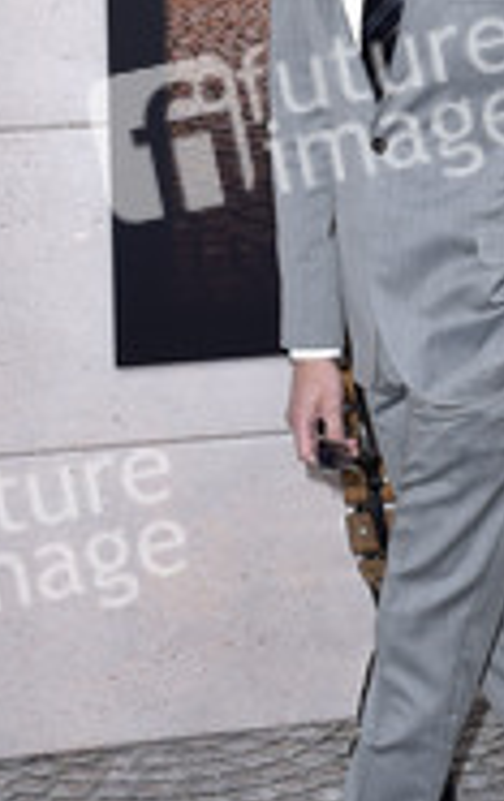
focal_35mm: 70
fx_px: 1531
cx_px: 437
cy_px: 336
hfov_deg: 18.4
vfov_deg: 29.3
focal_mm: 32
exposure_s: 1/250
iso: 400
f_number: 6.3
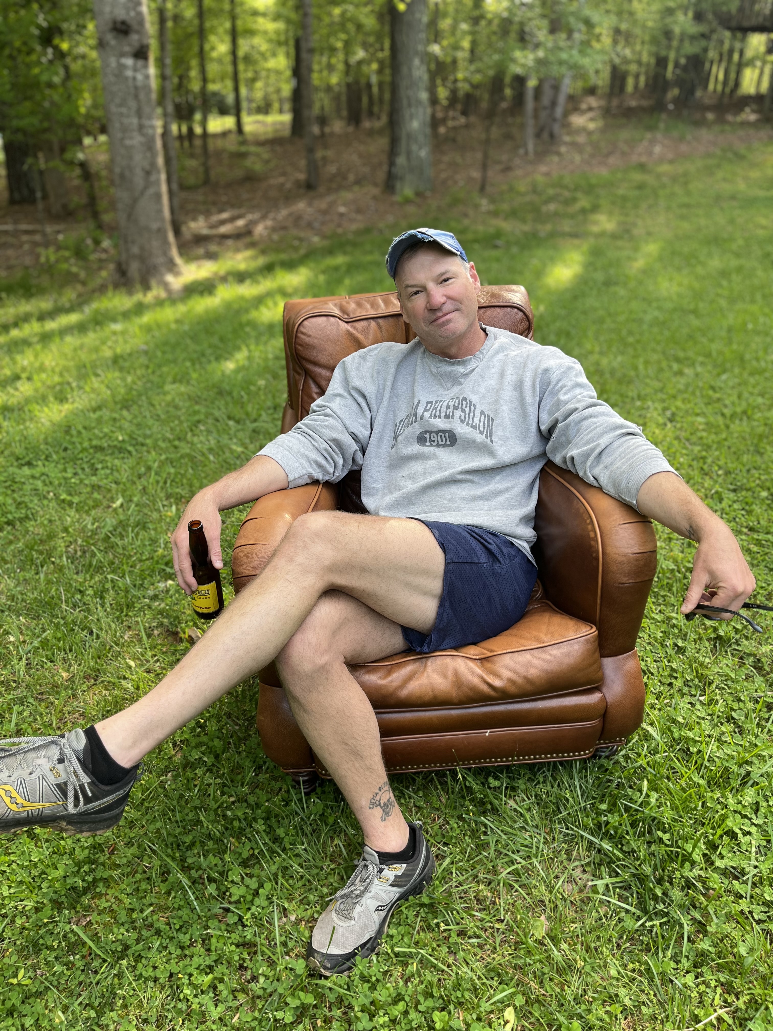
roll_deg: +0.0
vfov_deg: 67.3
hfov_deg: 53.1
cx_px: 386
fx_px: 774
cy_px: 516
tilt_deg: -29.5
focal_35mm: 26
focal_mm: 5.1
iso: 32
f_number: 1.6
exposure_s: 1/122
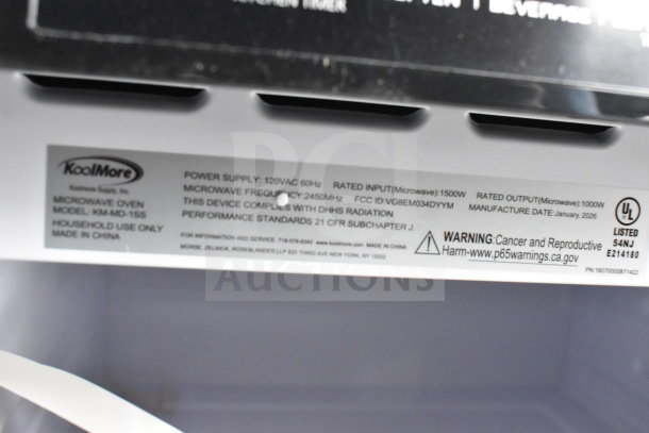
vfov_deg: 35.5
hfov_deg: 51.3
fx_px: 676
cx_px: 324
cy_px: 216
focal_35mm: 38
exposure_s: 1/250
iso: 6400
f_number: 8
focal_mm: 25
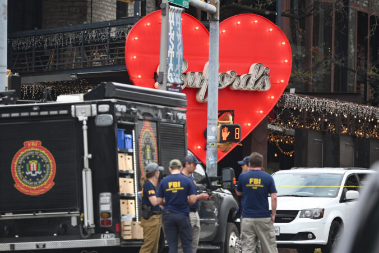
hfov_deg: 6.9
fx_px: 3157
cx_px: 190
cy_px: 126
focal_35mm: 300
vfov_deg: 4.6
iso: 900
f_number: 4.5
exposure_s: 1/1000
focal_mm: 300
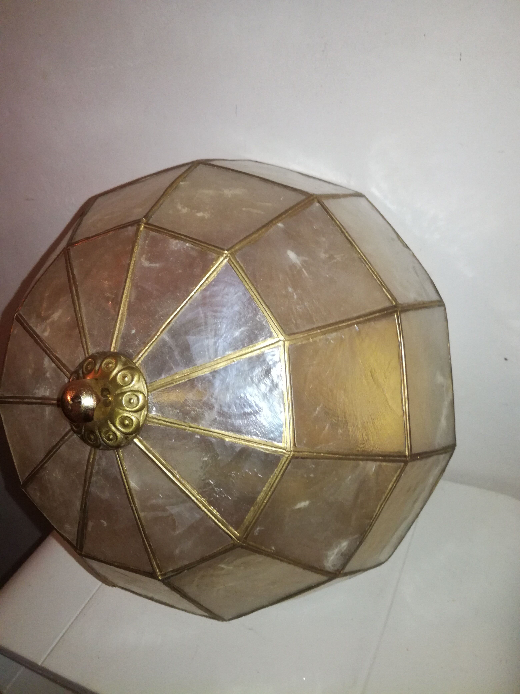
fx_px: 541
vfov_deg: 65.3
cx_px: 260
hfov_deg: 51.4
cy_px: 347
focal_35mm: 27
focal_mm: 3.79
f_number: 2
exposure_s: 1/30
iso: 250
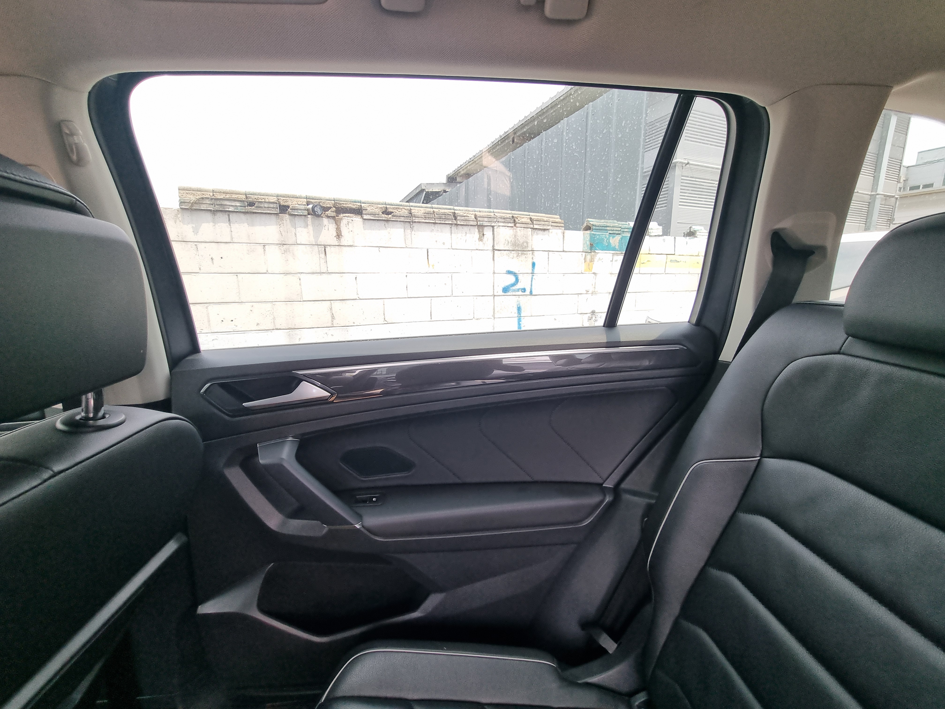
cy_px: 354
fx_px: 355
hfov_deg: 106.2
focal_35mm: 13
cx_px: 472
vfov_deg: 89.9
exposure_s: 1/120
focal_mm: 2.2
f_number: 2.2
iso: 64
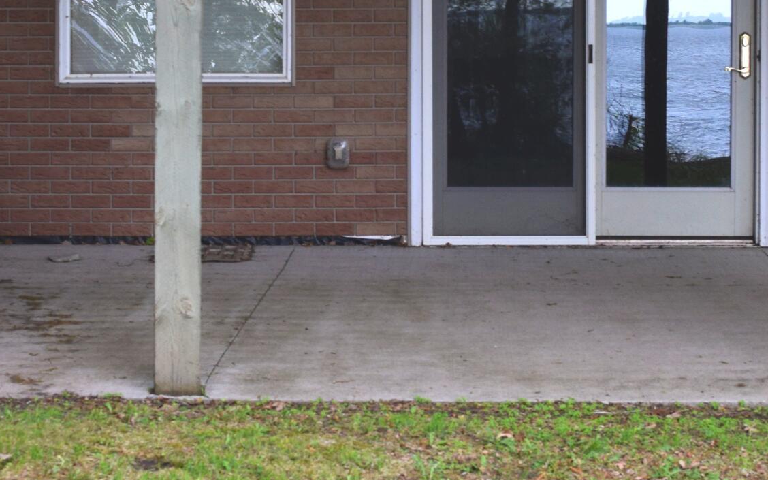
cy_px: 65
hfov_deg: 24.2
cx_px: 482
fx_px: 1787
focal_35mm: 85
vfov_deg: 15.2
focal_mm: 21
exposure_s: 1/125
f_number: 5.6
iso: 400
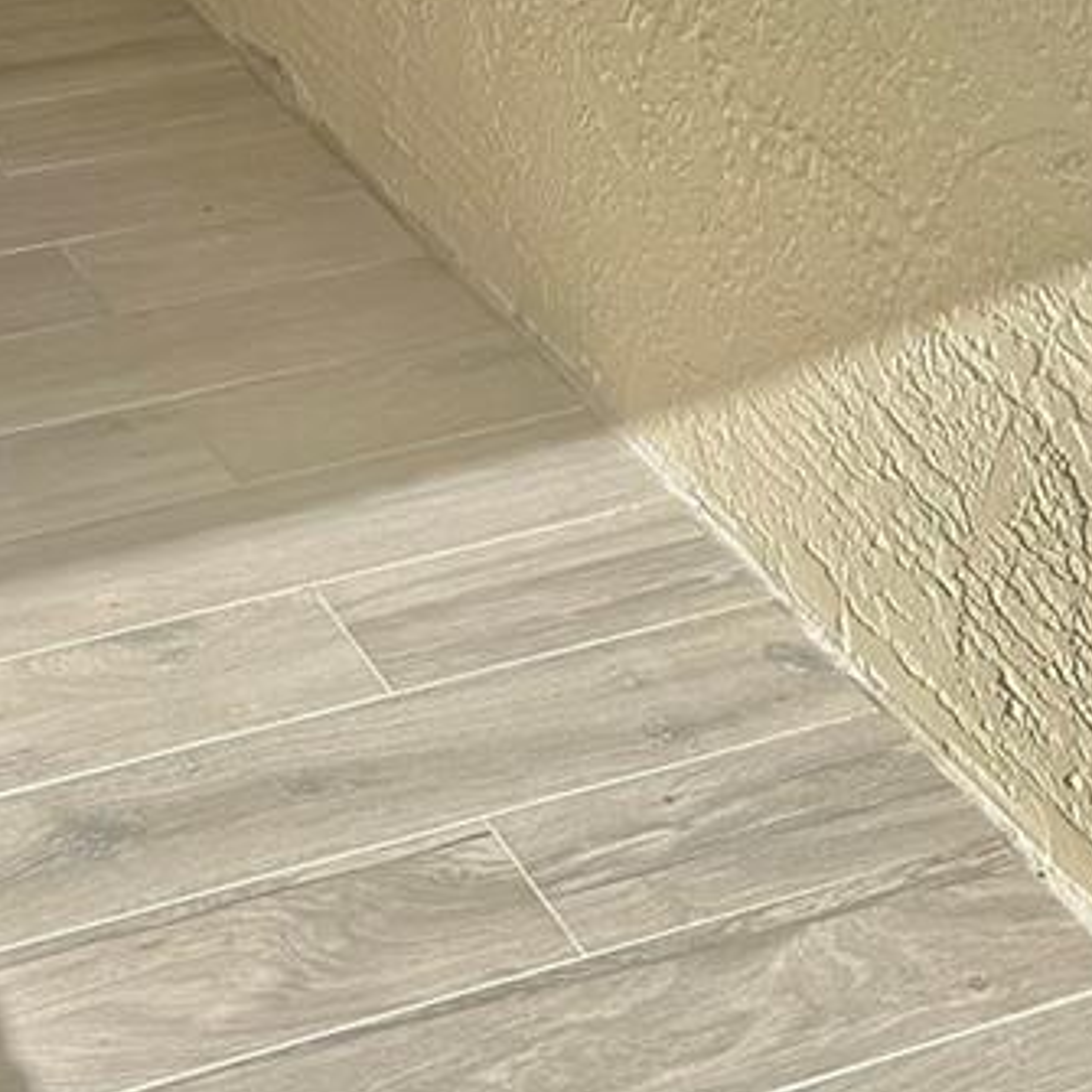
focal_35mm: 76
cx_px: -108
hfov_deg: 21.6
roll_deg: +1.2
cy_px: -525
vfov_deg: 19.8
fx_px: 2712
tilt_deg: -13.9
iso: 80
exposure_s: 1/3861
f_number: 1.78
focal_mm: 6.86
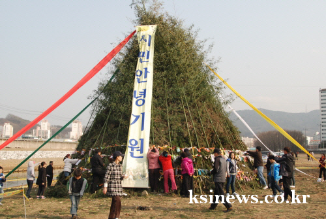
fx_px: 354
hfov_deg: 49.5
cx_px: 163
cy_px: 110
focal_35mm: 39
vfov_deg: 34.3
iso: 400
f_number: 9
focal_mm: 26
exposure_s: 1/320
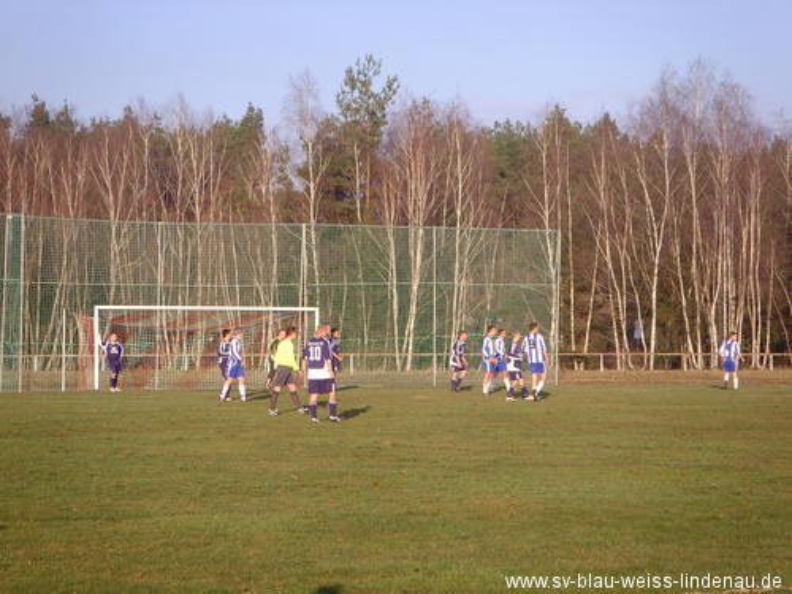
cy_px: 297
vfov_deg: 12.7
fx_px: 2677
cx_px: 396
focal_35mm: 117
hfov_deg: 16.8
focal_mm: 19.8
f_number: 4.5
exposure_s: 1/250
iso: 80
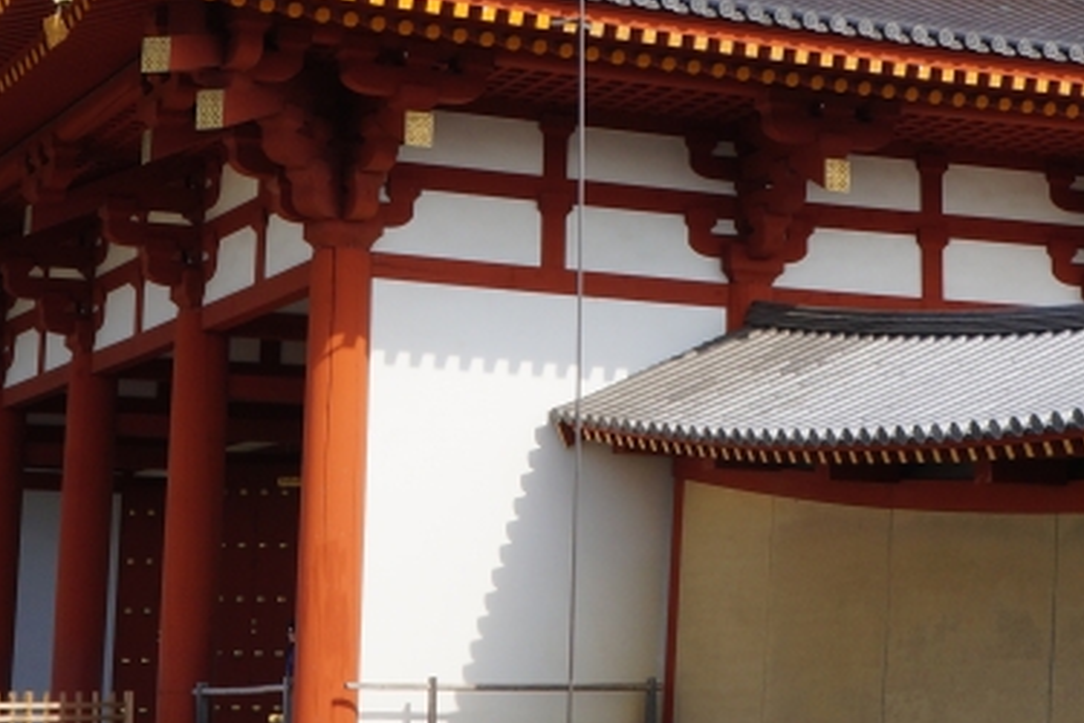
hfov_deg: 21.2
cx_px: 685
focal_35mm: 96
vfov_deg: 14.0
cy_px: -29
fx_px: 2890
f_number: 13
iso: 200
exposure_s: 1/250
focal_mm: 24
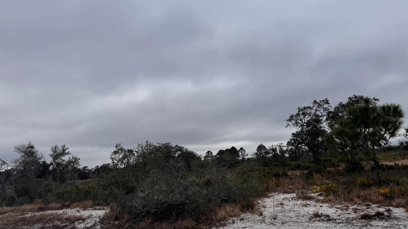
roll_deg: +5.5
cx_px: 204
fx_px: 292
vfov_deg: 42.9
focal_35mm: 27
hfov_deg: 69.8
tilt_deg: +8.7
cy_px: 118
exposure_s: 1/5814
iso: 80
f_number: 1.78
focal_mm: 6.76
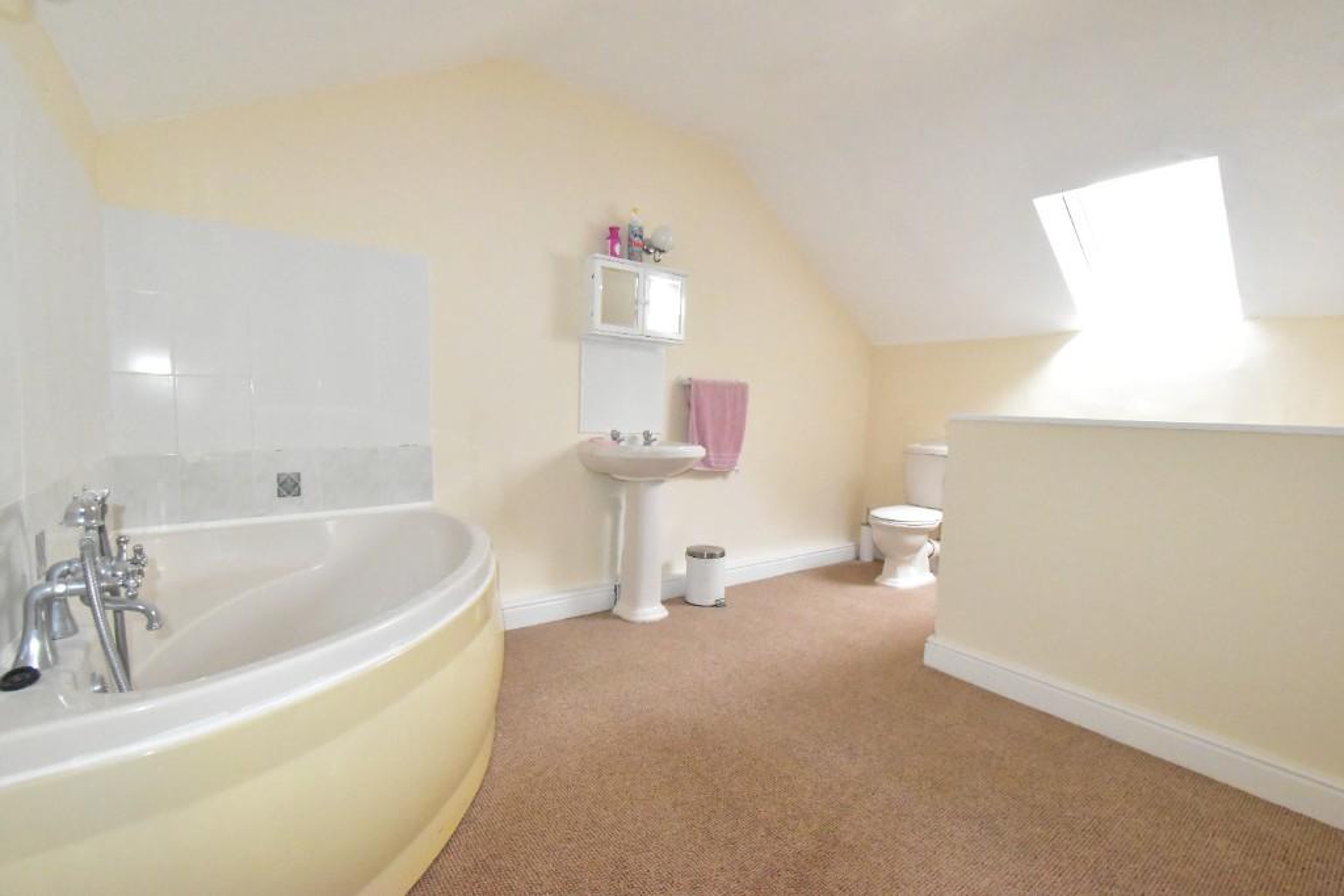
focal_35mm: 15
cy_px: 448
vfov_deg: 77.3
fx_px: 560
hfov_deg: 100.4
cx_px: 672
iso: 10000
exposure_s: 1/200
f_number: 11
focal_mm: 10
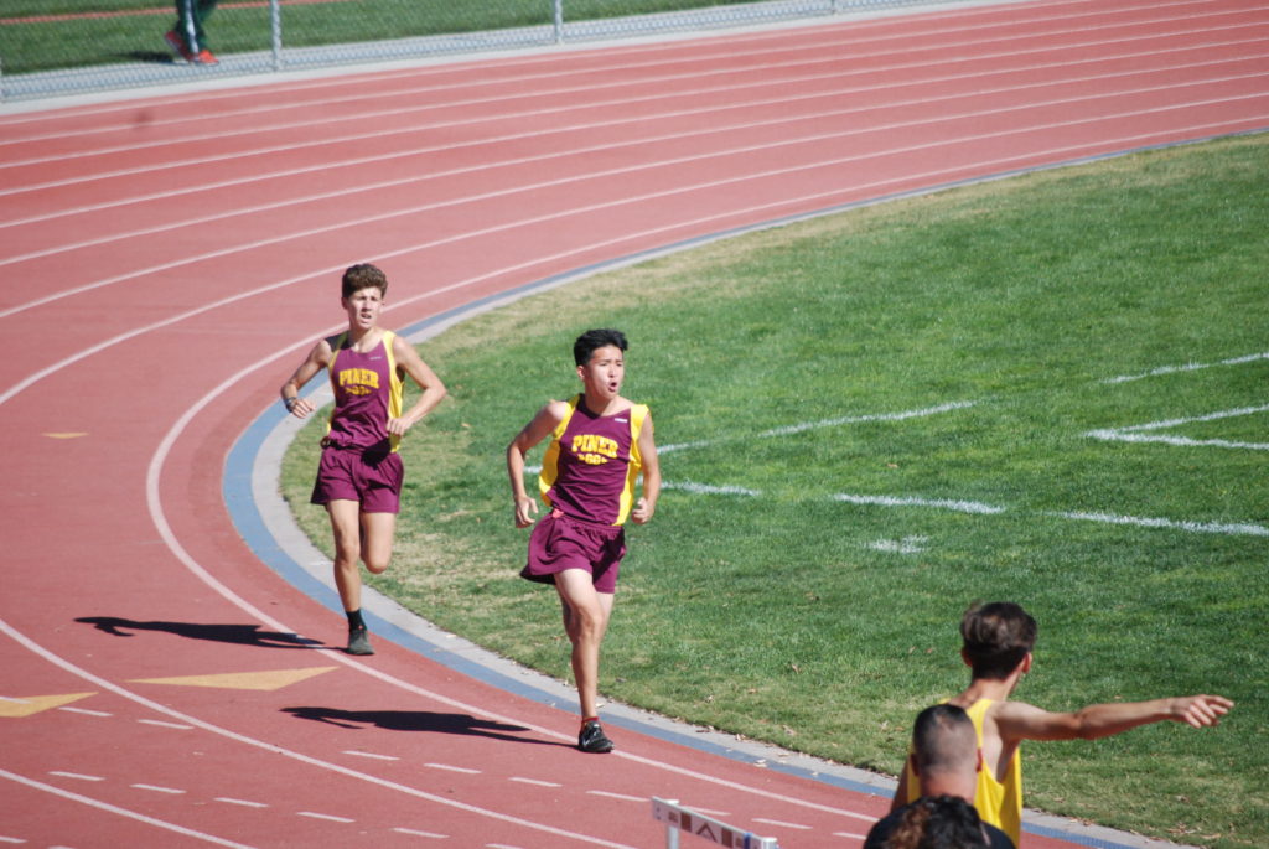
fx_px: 10585
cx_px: 634
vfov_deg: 4.6
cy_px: 424
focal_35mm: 300
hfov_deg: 6.9
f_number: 7.1
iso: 1000
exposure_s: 1/3200
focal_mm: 200
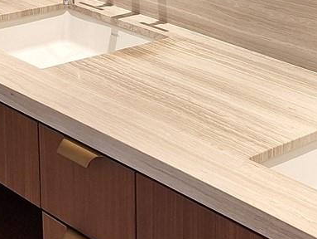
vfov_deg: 15.0
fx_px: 880
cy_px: -25
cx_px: 335
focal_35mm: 96
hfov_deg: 19.7
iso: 64
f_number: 1.8
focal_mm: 5.54
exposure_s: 1/120
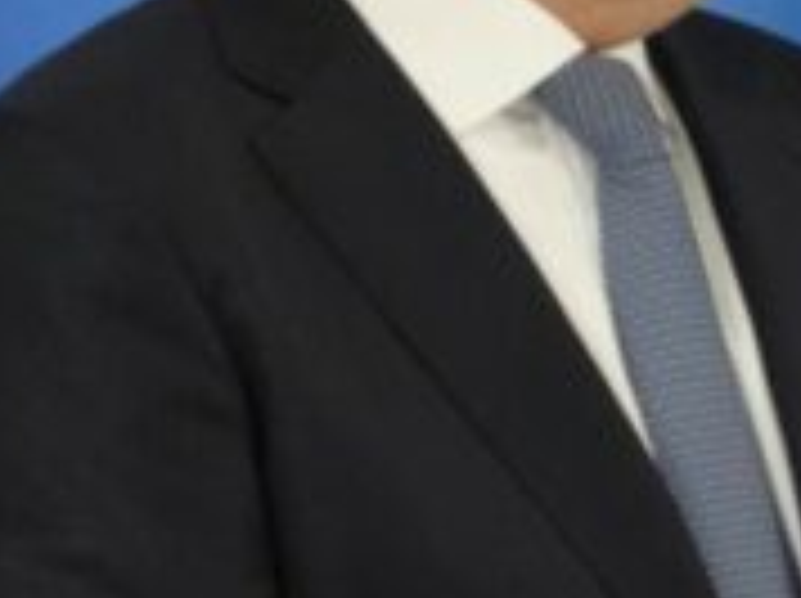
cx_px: 1750
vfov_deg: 3.1
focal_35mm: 485
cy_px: 434
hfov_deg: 4.0
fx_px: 11208
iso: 3200
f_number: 4
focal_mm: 70
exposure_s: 1/500
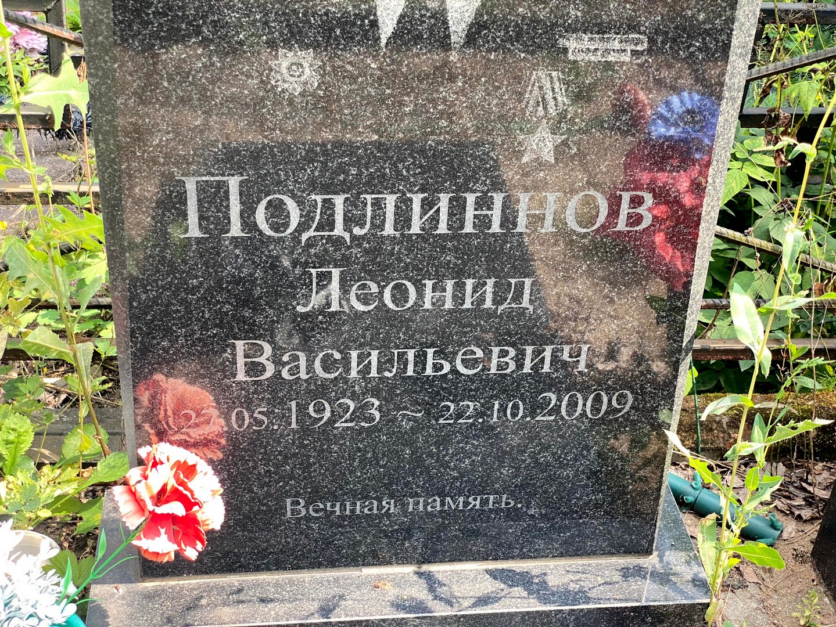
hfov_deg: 36.8
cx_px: 418
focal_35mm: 52
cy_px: 314
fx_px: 1256
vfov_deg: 28.0
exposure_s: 1/231
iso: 20
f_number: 2
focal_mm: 6
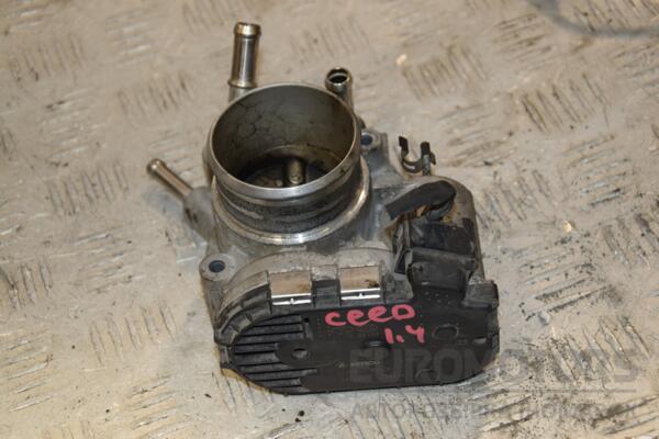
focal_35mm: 93
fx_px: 1702
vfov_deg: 14.7
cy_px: 220
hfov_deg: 21.9
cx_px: 330
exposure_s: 1/200
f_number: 6.3
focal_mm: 62
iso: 800
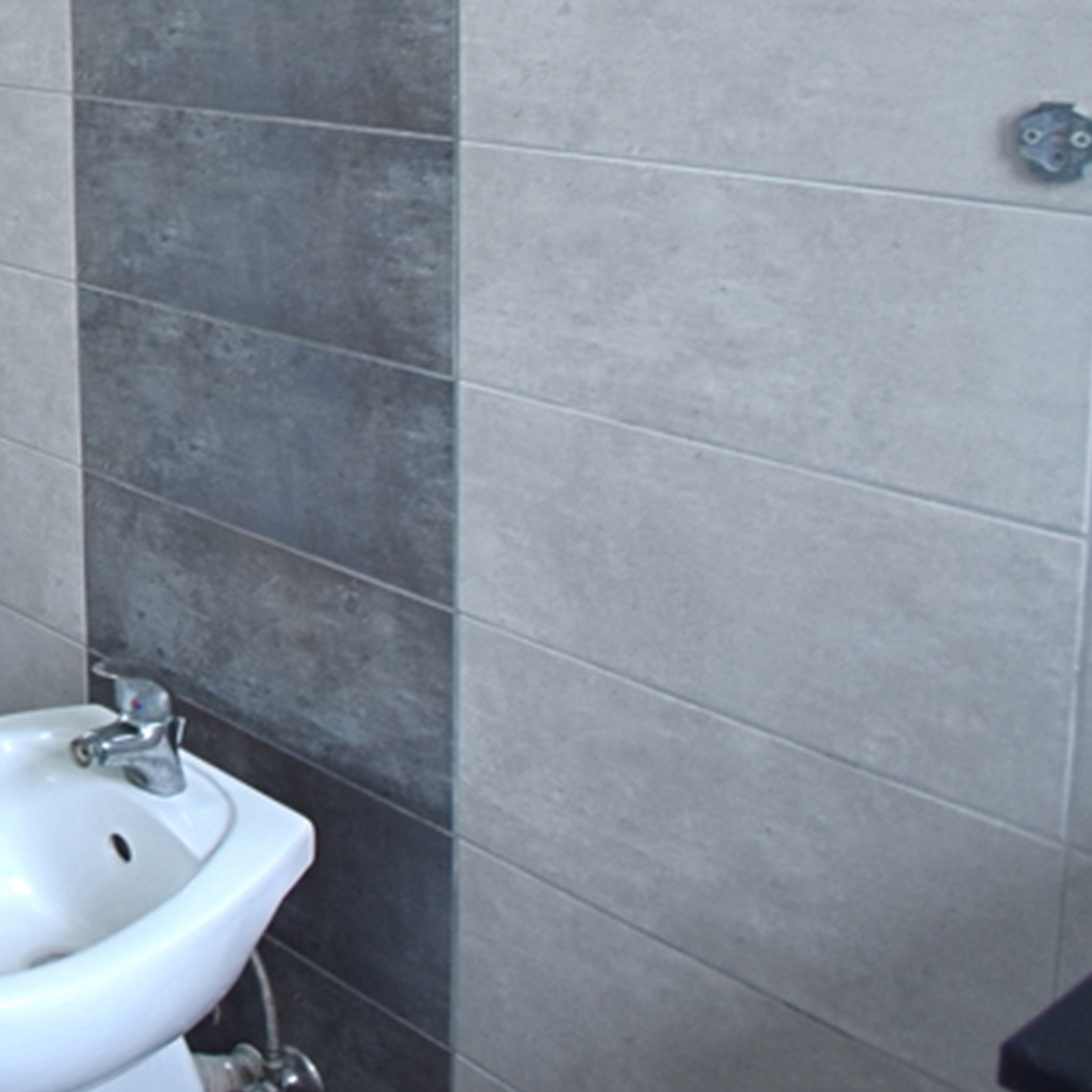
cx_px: -570
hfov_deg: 27.1
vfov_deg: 36.7
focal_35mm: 42
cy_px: 48
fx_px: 1499
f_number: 4.5
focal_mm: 10
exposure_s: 1/30
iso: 450
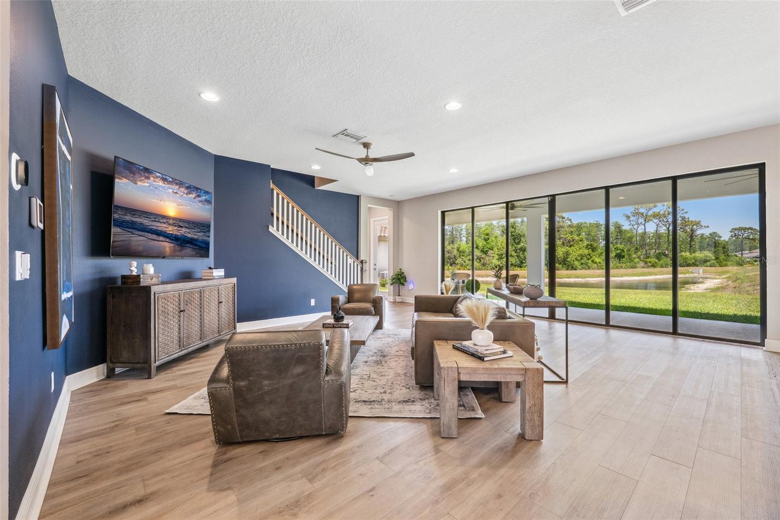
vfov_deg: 81.2
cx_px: 390
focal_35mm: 14
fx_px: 303
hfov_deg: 104.3
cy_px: 260
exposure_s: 1/50
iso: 400
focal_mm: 14
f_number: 8
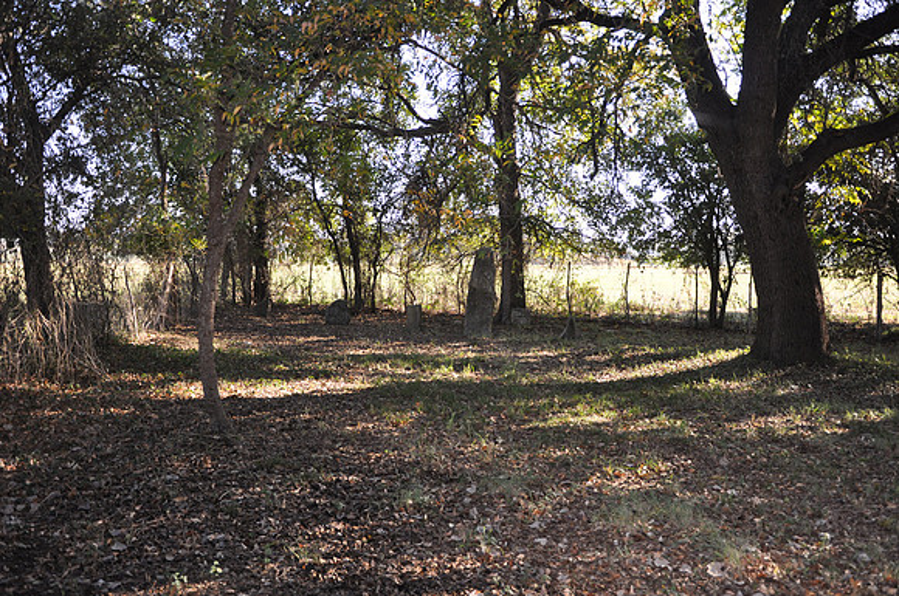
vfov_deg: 36.8
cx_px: 450
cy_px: 298
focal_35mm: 36
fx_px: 898
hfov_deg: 53.2
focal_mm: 24
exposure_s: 1/125
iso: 560
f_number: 3.8
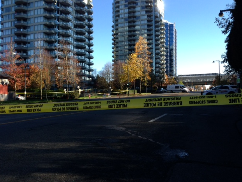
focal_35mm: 34
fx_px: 238
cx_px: 123
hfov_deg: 53.9
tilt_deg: +2.7
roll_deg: +0.3
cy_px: 92
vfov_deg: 41.8
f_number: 2.4
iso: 50
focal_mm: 4.12
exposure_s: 1/531
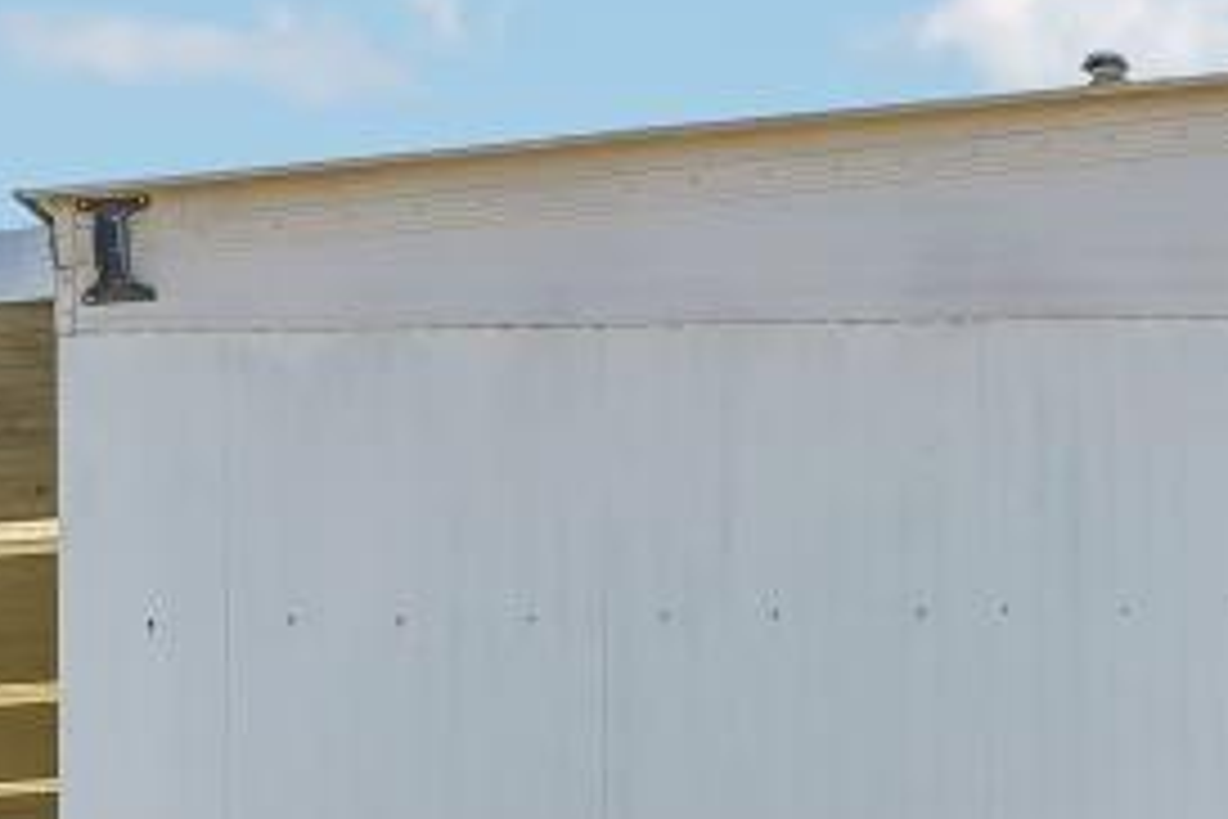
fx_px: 4502
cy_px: 896
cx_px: 963
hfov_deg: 15.4
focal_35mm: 132
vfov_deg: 10.3
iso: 640
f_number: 8
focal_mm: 24
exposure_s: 1/800
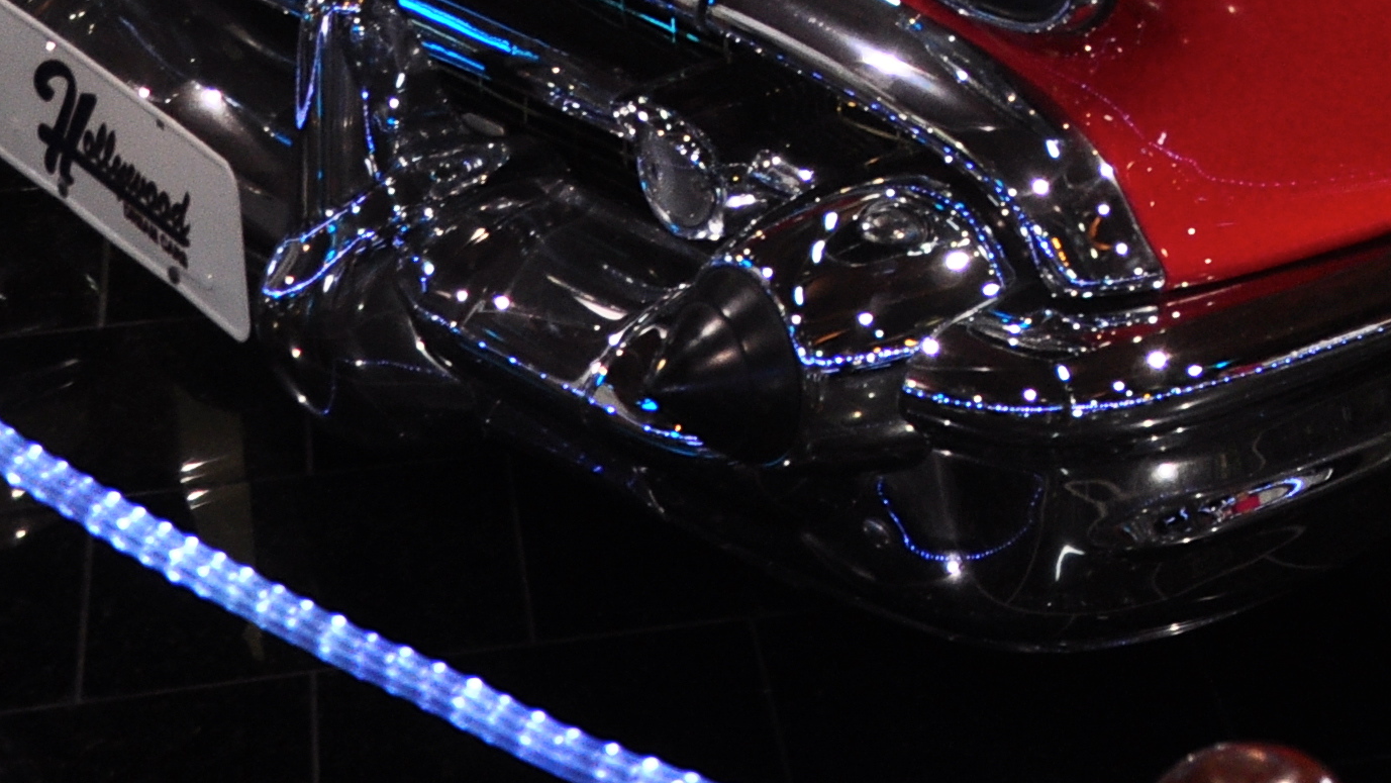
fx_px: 3786
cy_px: -559
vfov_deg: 11.1
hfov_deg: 19.2
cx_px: 1818
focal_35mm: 103
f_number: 3.8
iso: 400
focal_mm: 21
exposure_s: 1/40
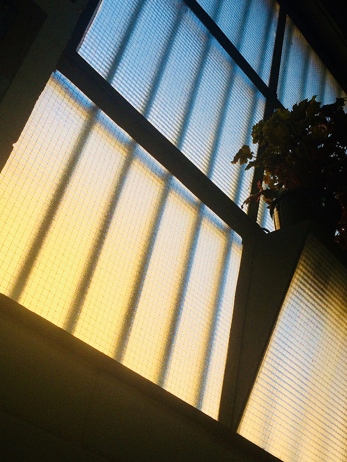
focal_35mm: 41
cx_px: 178
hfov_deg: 35.1
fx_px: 548
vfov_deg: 45.8
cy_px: 239
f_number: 2.2
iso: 32
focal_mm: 4.15
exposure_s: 1/570
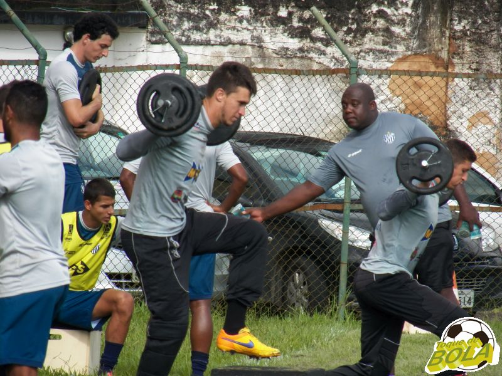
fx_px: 8455
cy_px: 188
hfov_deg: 3.4
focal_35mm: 583
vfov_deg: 2.6
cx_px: 251
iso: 125
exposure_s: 1/640
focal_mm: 104.6
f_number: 4.5
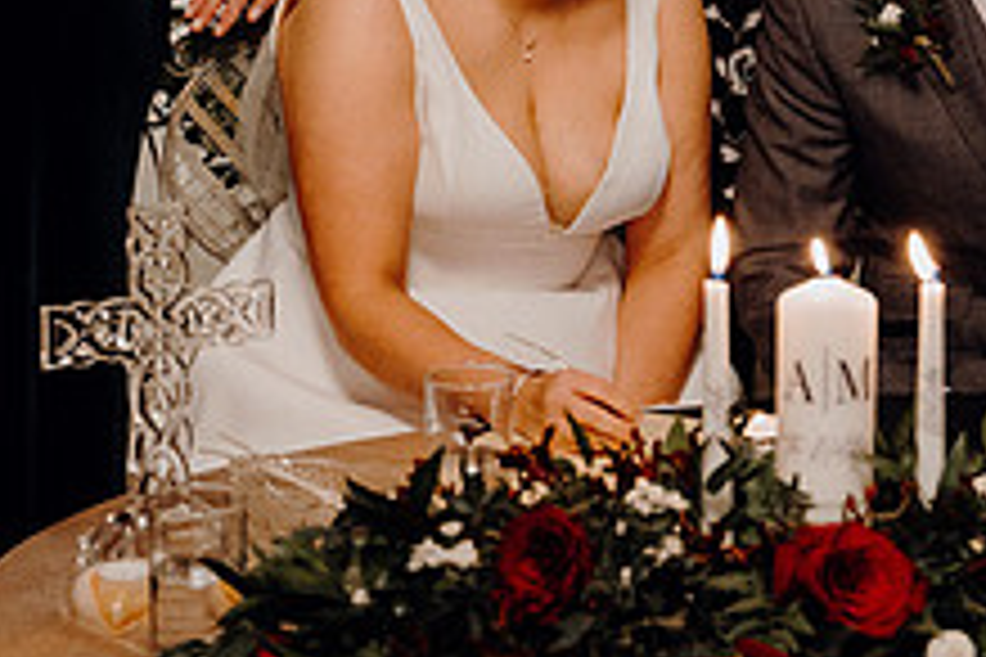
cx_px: 761
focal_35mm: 111
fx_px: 3040
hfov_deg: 18.3
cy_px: -196
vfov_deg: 12.0
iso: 3200
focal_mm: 42
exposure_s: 1/160
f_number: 3.5
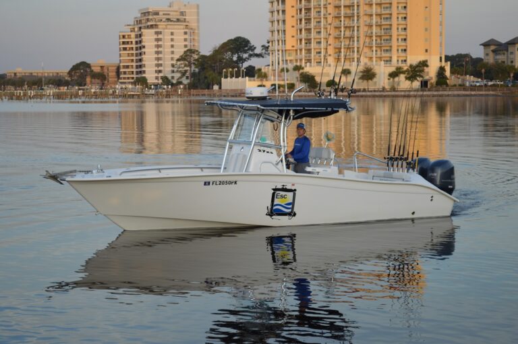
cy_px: 172
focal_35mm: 82
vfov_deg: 16.5
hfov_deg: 24.6
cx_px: 259
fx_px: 1186
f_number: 5.6
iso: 140
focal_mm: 55
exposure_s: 1/125
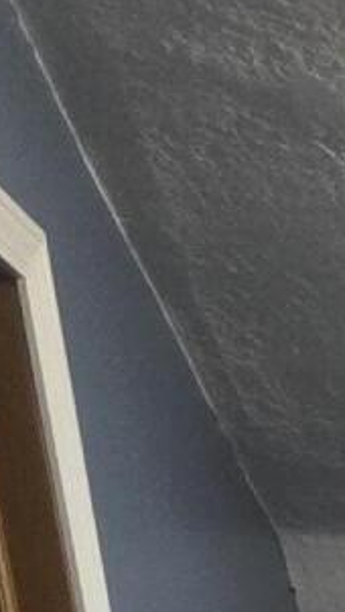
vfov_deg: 17.4
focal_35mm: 94
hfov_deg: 8.5
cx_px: 1272
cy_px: 1169
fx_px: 1524
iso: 1250
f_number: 1.9
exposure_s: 1/60
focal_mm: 2.2
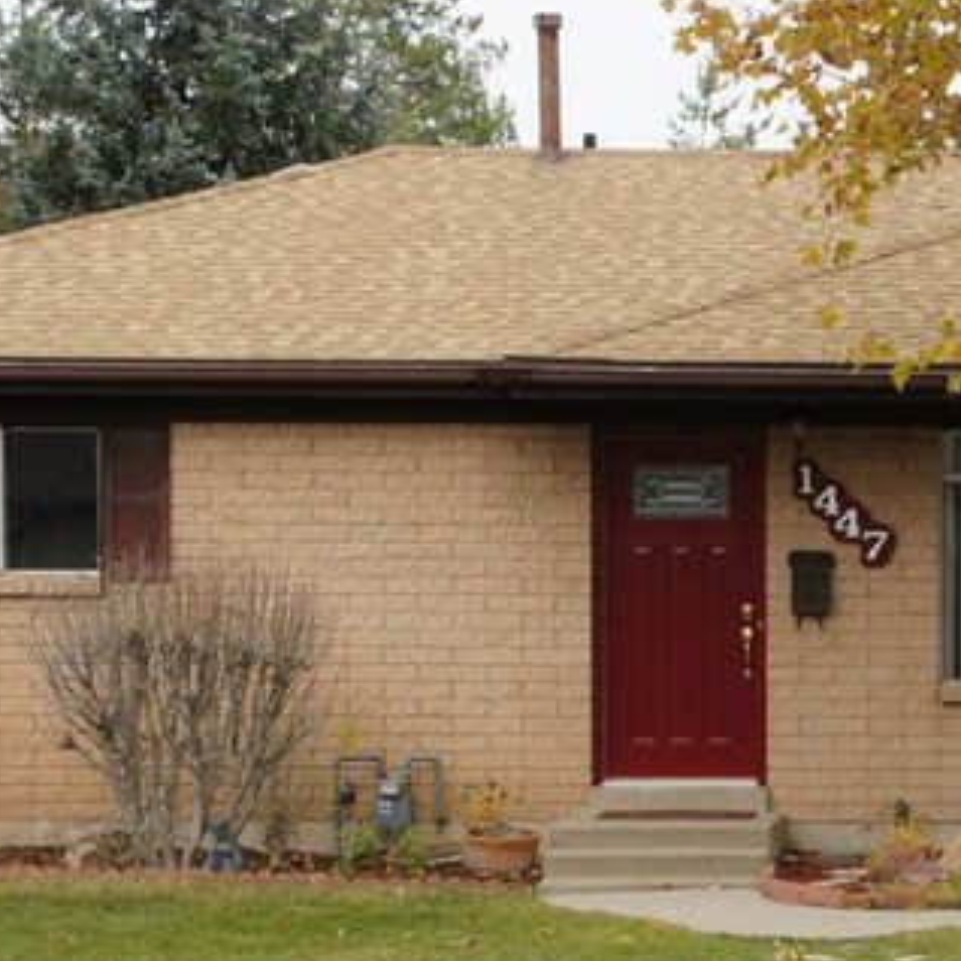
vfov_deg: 14.1
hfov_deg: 13.9
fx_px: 3863
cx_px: 1064
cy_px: 799
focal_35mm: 123
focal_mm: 30
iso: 100
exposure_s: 1/80
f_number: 8
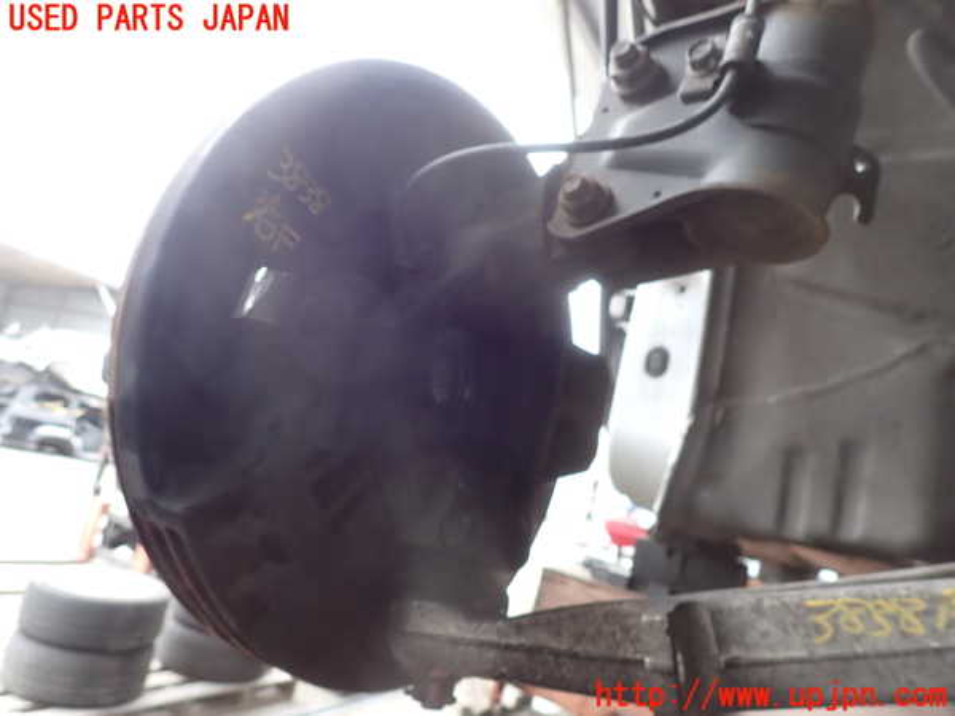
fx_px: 690
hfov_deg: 69.4
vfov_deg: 54.9
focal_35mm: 25
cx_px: 478
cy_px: 358
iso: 100
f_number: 2.8
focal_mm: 4.5
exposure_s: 1/80
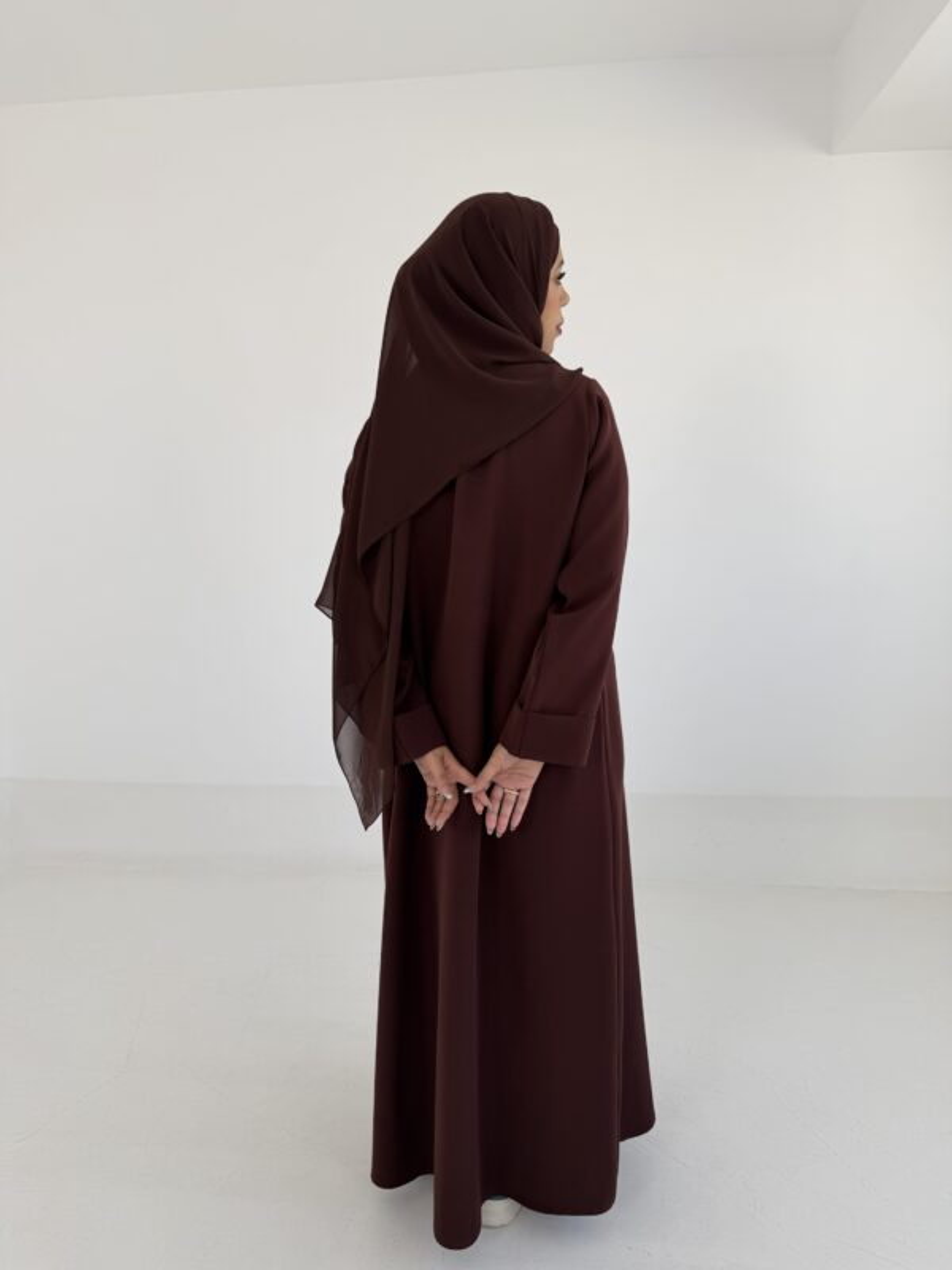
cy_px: 635
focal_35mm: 24
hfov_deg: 56.8
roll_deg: +0.2
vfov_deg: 71.6
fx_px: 880
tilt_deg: -7.4
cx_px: 476
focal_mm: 6.76
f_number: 1.78
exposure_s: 1/229
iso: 64
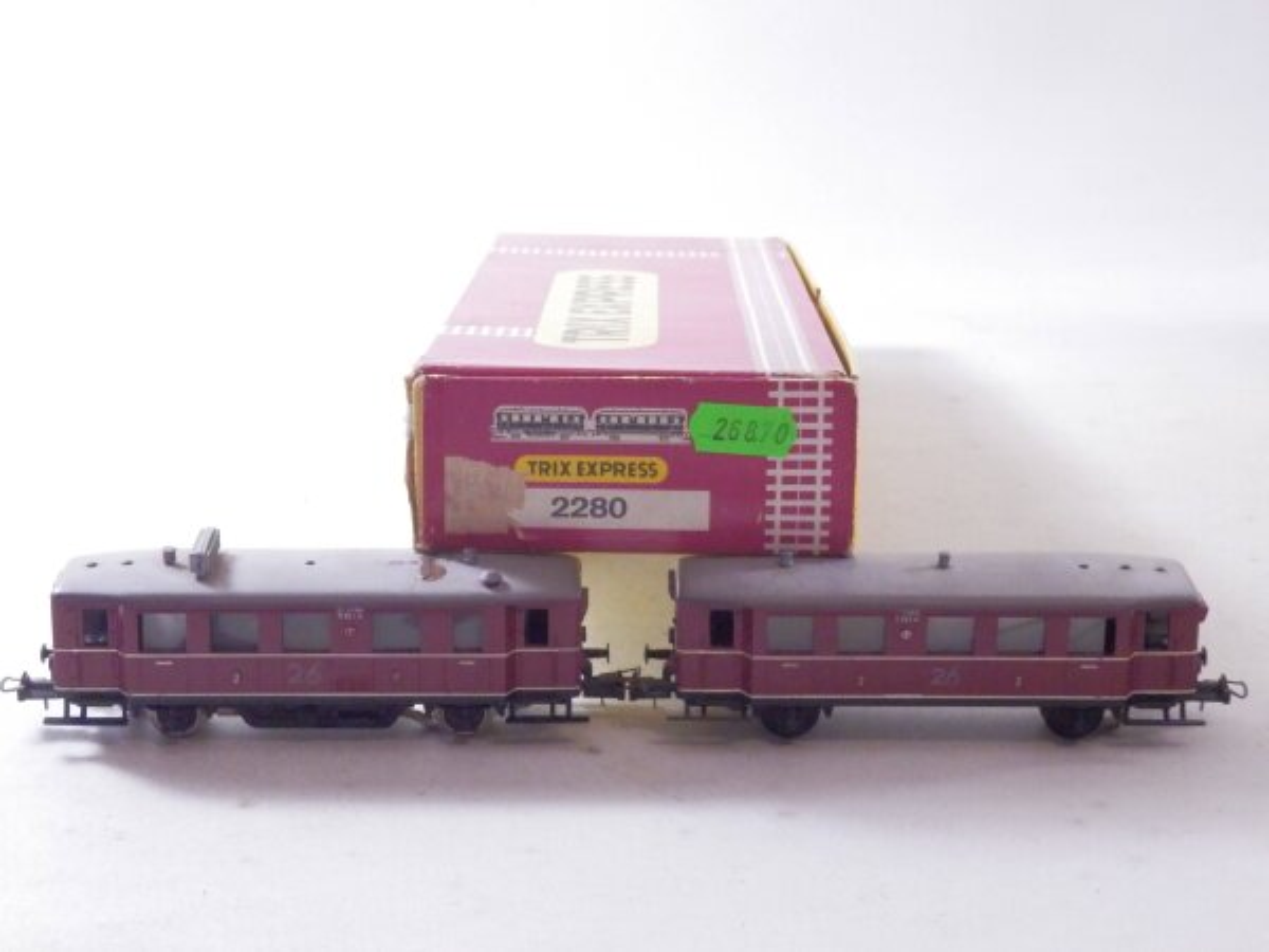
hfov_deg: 29.4
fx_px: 2420
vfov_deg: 22.3
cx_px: 634
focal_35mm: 66
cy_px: 476
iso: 1250
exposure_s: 1/160
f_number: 4.4
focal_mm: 11.9
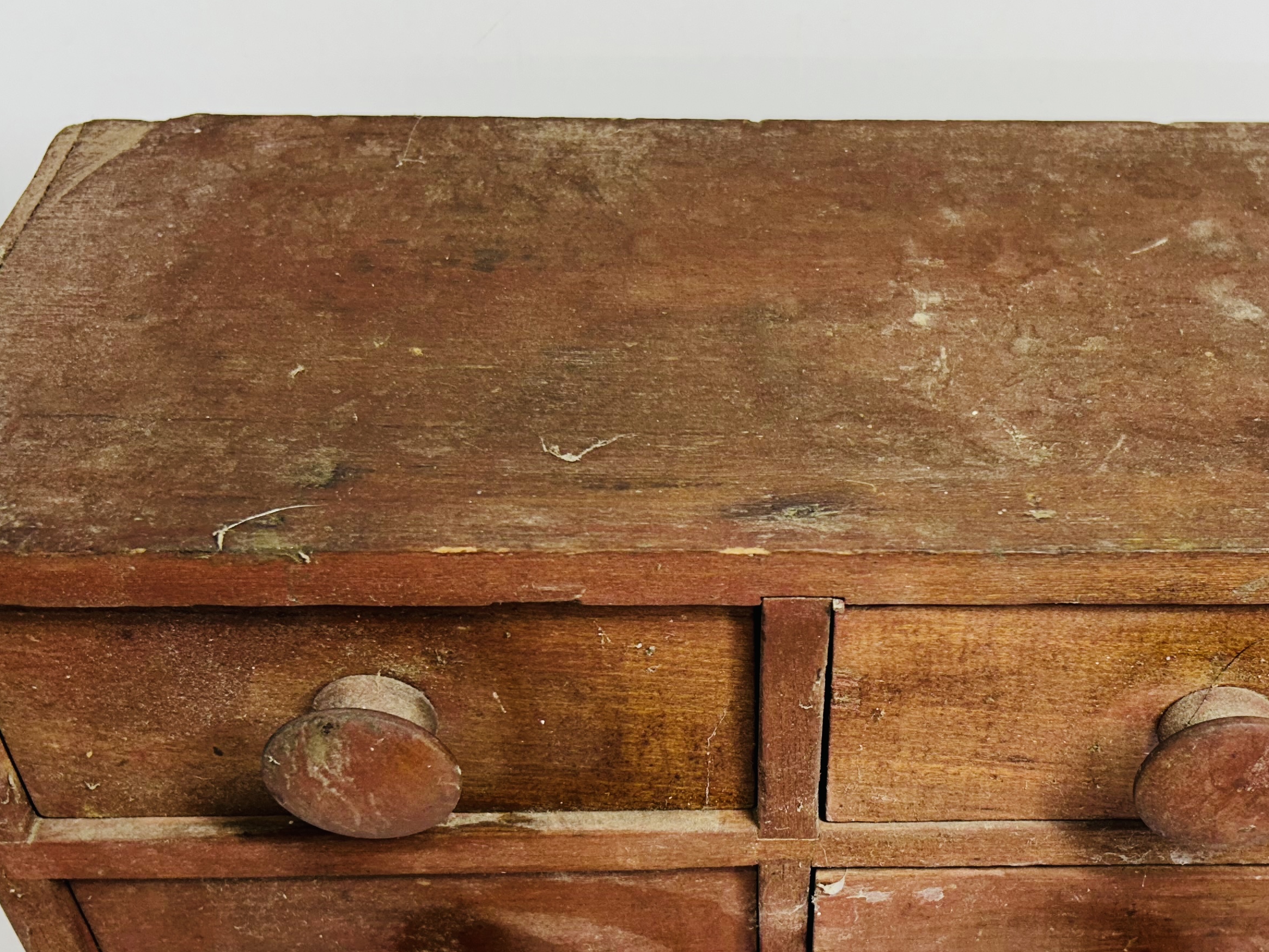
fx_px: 1650
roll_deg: -0.9
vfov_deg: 32.0
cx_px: 791
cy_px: 608
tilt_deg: -43.6
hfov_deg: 41.8
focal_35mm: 45
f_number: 1.5
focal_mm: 5.7
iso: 32
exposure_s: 1/132
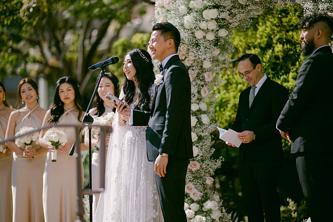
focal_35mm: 105
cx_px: 166
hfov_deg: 19.5
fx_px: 971
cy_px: 111
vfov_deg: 13.0
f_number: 1.4
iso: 200
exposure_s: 1/26000
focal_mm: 105
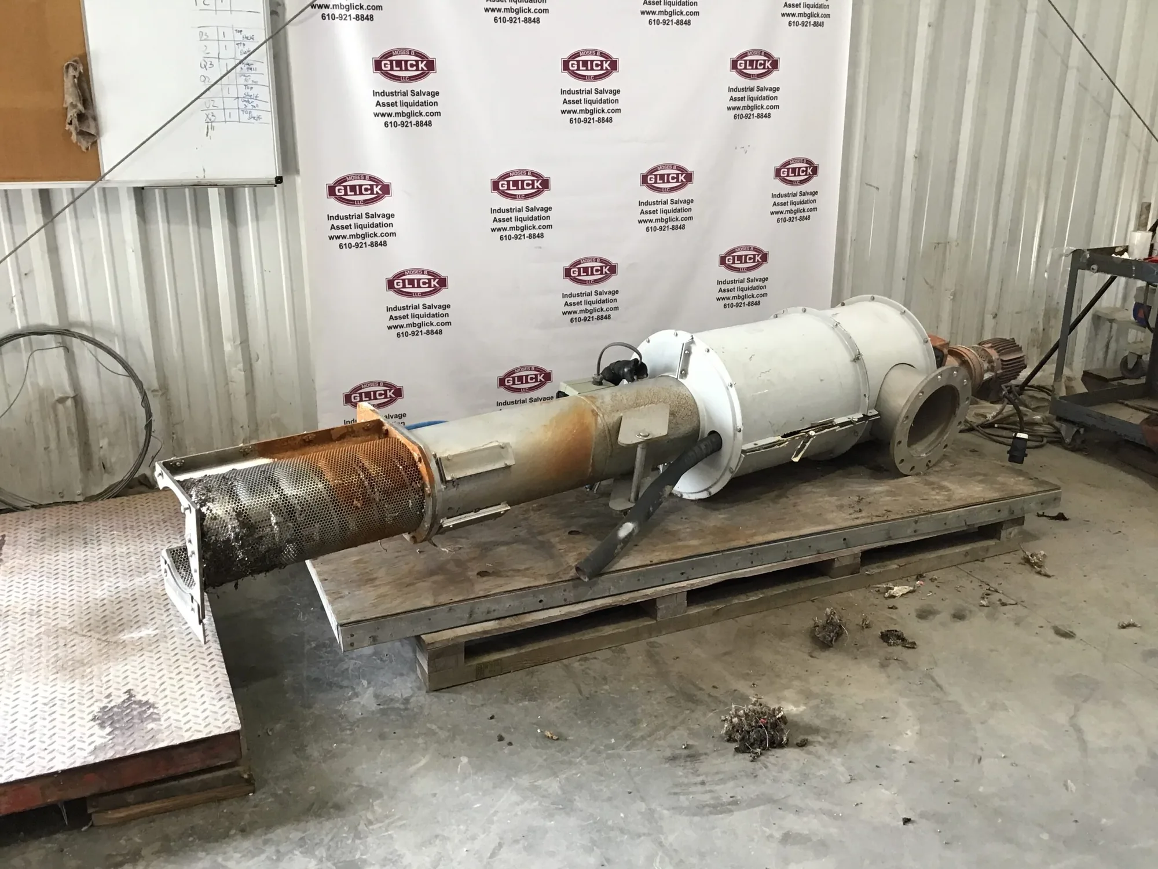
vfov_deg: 45.4
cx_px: 579
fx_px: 1037
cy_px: 434
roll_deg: -1.9
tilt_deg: -17.5
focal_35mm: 31
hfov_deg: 58.4
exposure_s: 1/30
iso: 50
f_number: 2.4
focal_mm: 3.3
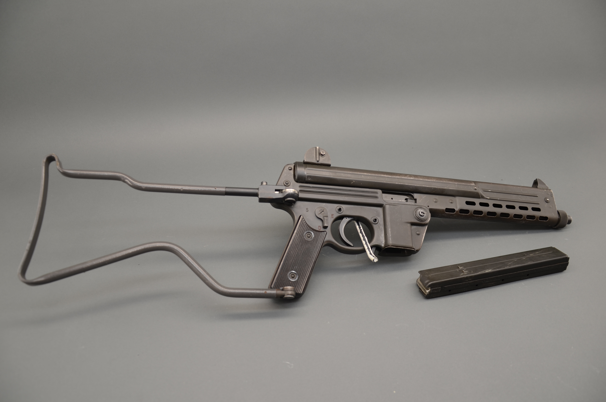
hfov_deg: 67.5
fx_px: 454
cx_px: 303
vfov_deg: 47.7
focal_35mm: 27
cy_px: 201
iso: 100
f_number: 3.5
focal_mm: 18
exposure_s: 1/30
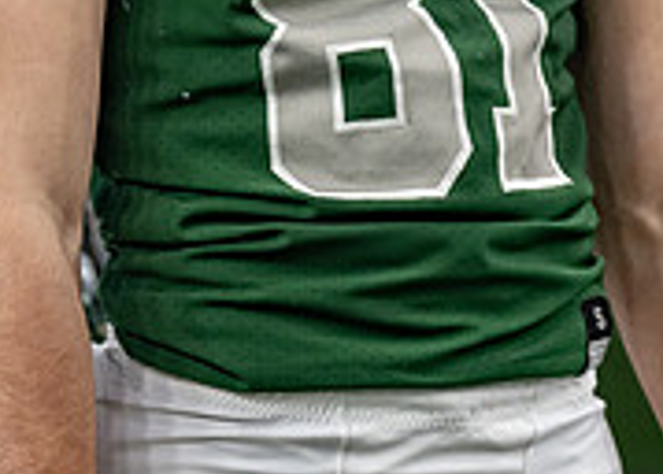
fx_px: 8646
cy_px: -278
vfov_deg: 3.1
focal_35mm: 459
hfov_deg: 4.4
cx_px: 344
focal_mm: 130
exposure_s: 1/320
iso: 1250
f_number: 2.8
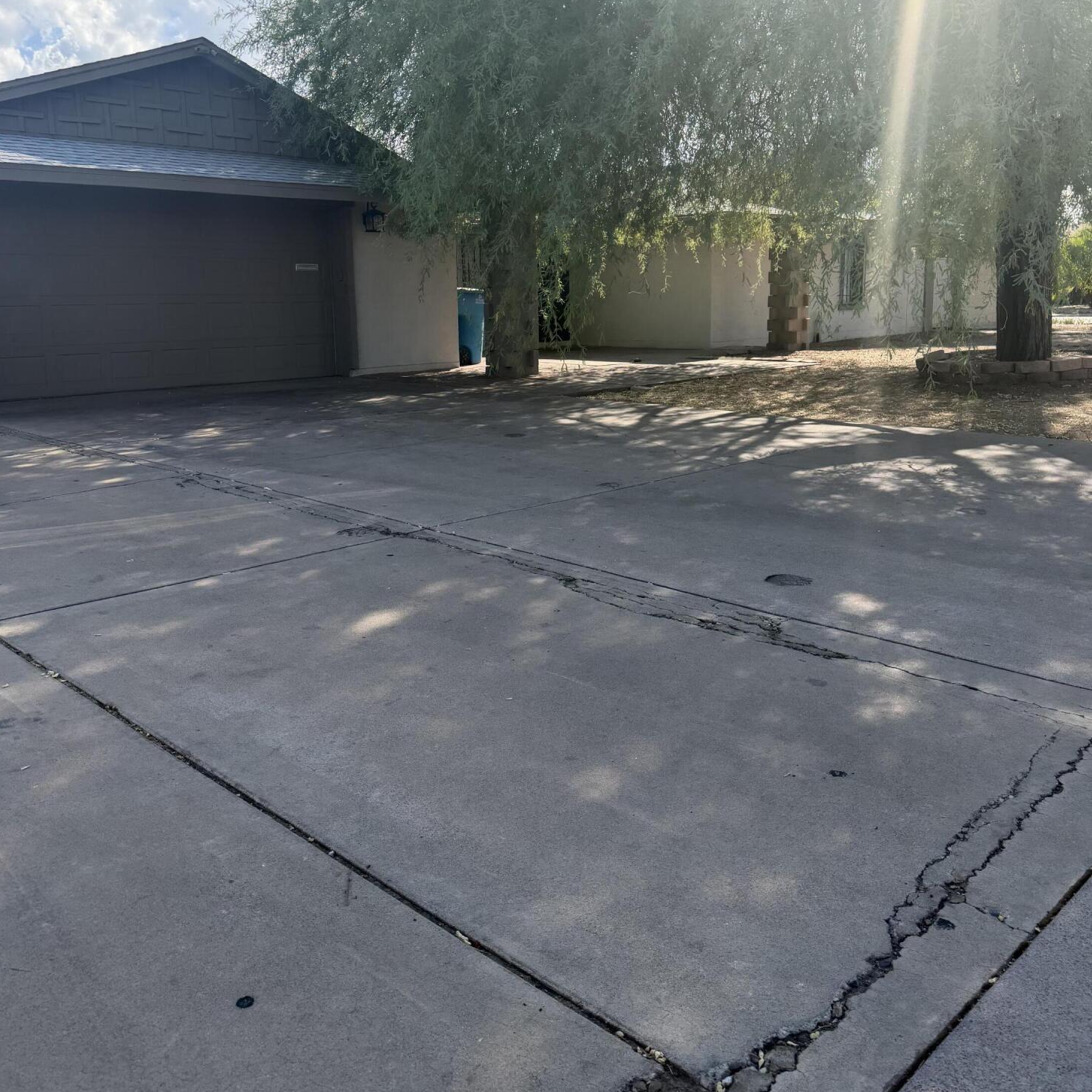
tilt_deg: -9.8
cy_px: 455
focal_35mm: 29
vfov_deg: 55.3
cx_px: 533
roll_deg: +3.5
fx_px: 1035
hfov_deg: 55.6
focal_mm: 6.76
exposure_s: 1/2445
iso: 100
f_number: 1.78
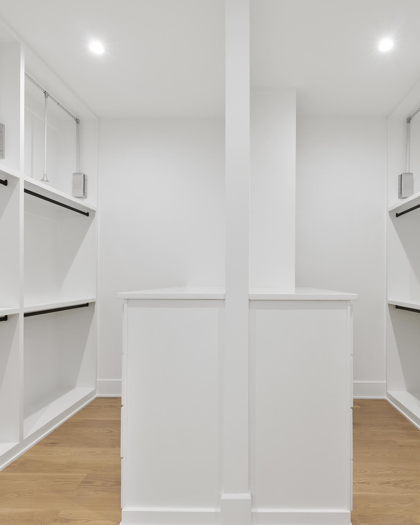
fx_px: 311
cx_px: 245
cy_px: 281
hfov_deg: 67.6
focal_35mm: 20
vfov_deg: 80.3
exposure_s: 1/4
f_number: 7.1
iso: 400
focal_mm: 13
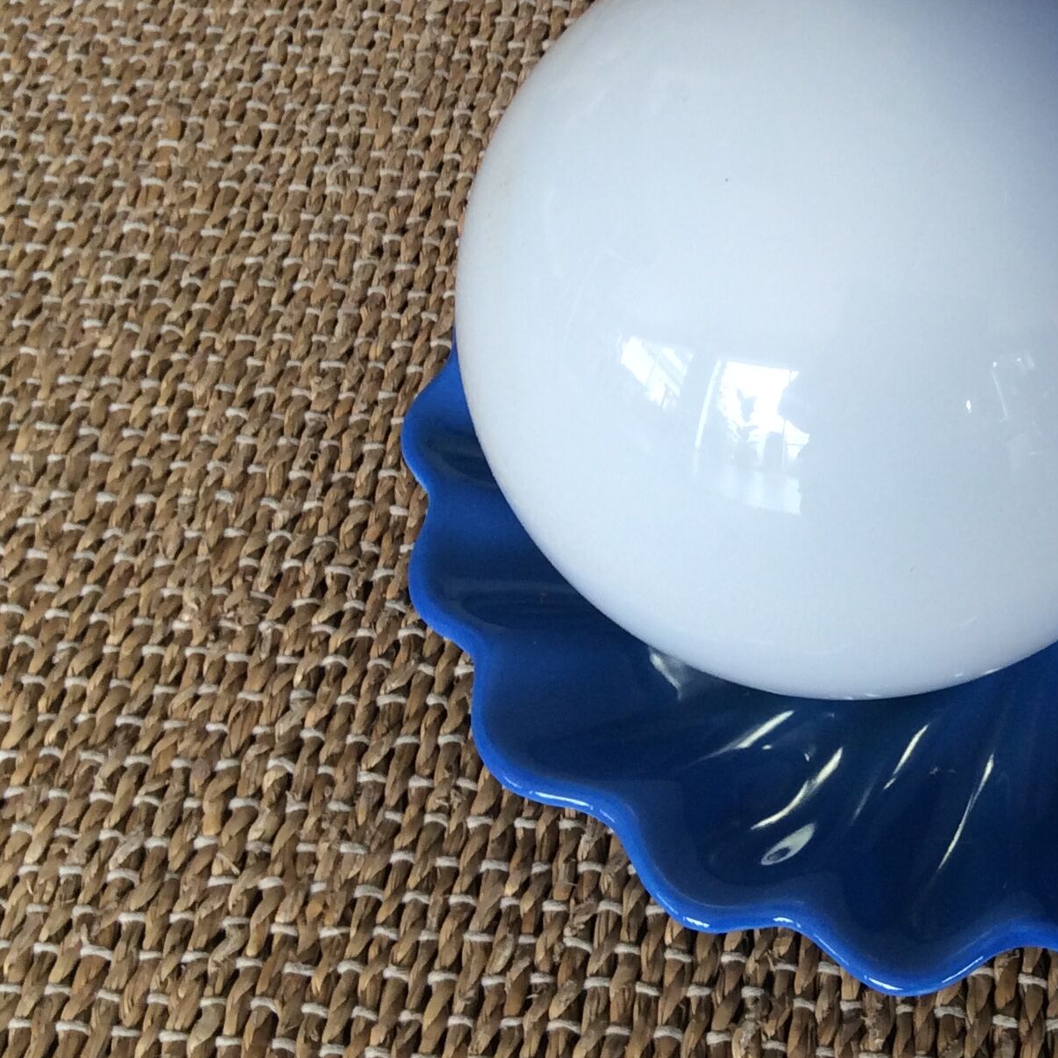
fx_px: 2109
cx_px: 831
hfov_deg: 27.6
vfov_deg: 28.0
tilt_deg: -47.5
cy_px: 339
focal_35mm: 61
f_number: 2.4
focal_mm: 3.3
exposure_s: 1/33
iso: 40
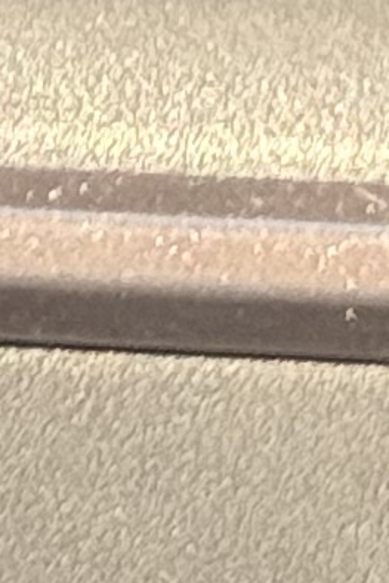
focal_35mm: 511
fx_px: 8275
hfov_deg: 2.5
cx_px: -1856
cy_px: -1176
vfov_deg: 3.9
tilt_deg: -16.8
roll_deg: +3.3
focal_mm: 6.76
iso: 125
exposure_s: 1/94
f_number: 1.78
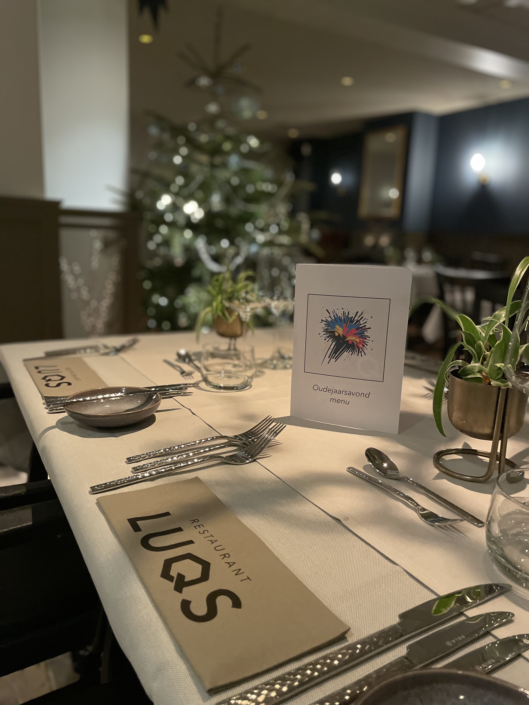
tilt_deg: -12.4
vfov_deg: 67.3
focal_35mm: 26
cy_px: 352
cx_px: 264
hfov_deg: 53.1
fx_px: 530
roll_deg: -2.5
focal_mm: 4.2
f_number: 1.6
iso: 640
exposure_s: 1/33
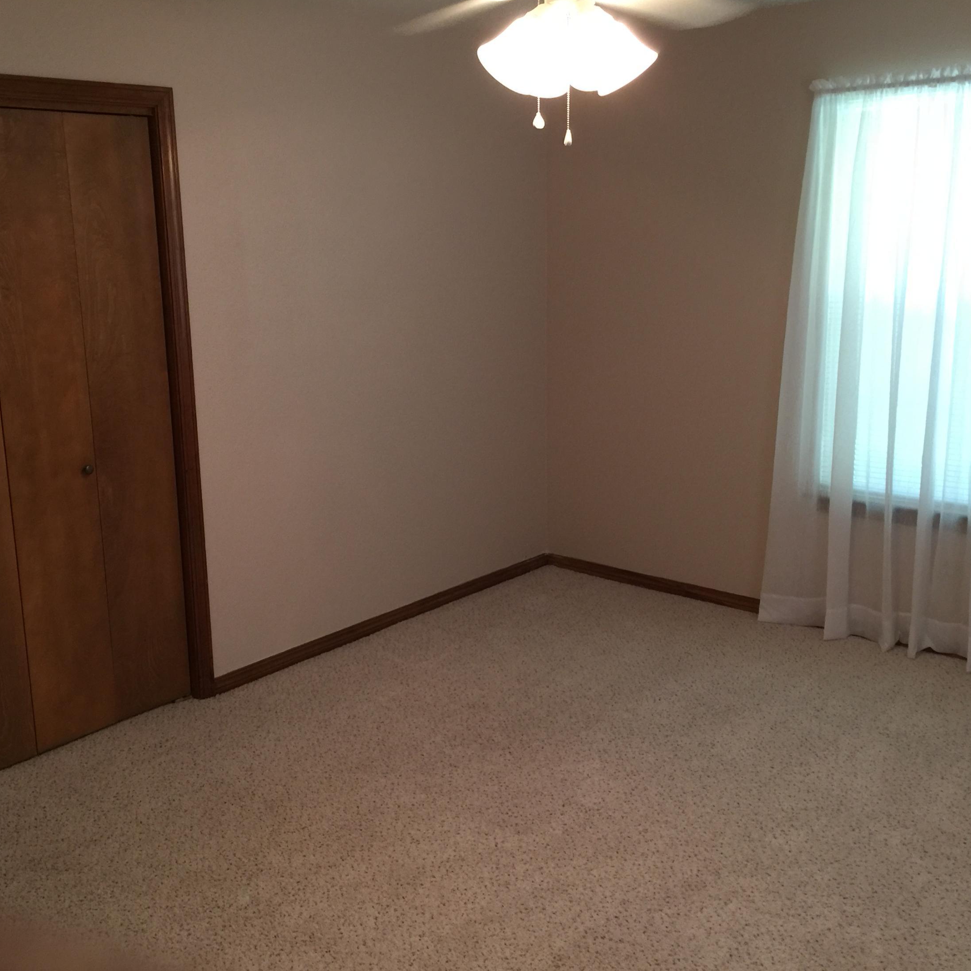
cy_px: 485
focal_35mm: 35
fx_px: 1111
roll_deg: +1.6
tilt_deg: -12.4
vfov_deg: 47.2
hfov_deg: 47.1
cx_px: 423
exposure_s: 1/15
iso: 80
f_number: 2.2
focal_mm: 4.15
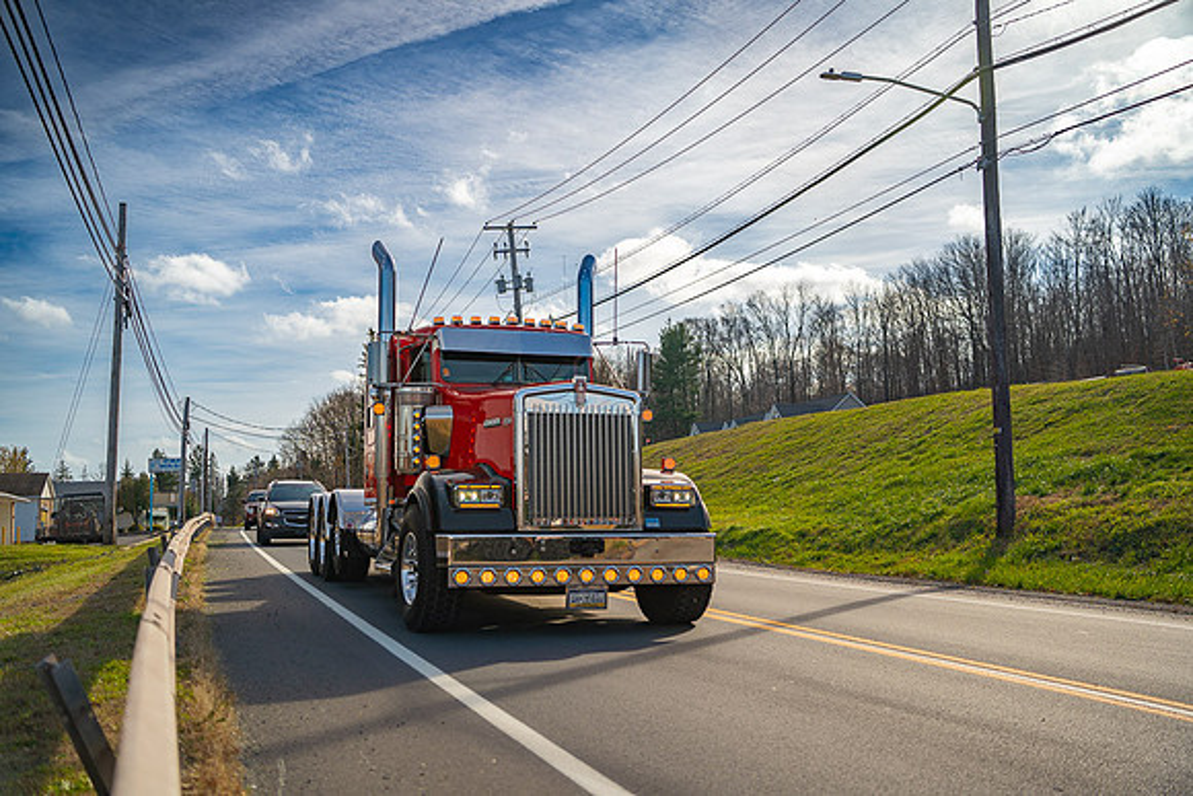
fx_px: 1160
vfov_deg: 37.9
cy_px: 398
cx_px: 596
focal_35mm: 35
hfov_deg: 54.4
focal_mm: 35
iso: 125
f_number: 2.2
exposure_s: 1/320
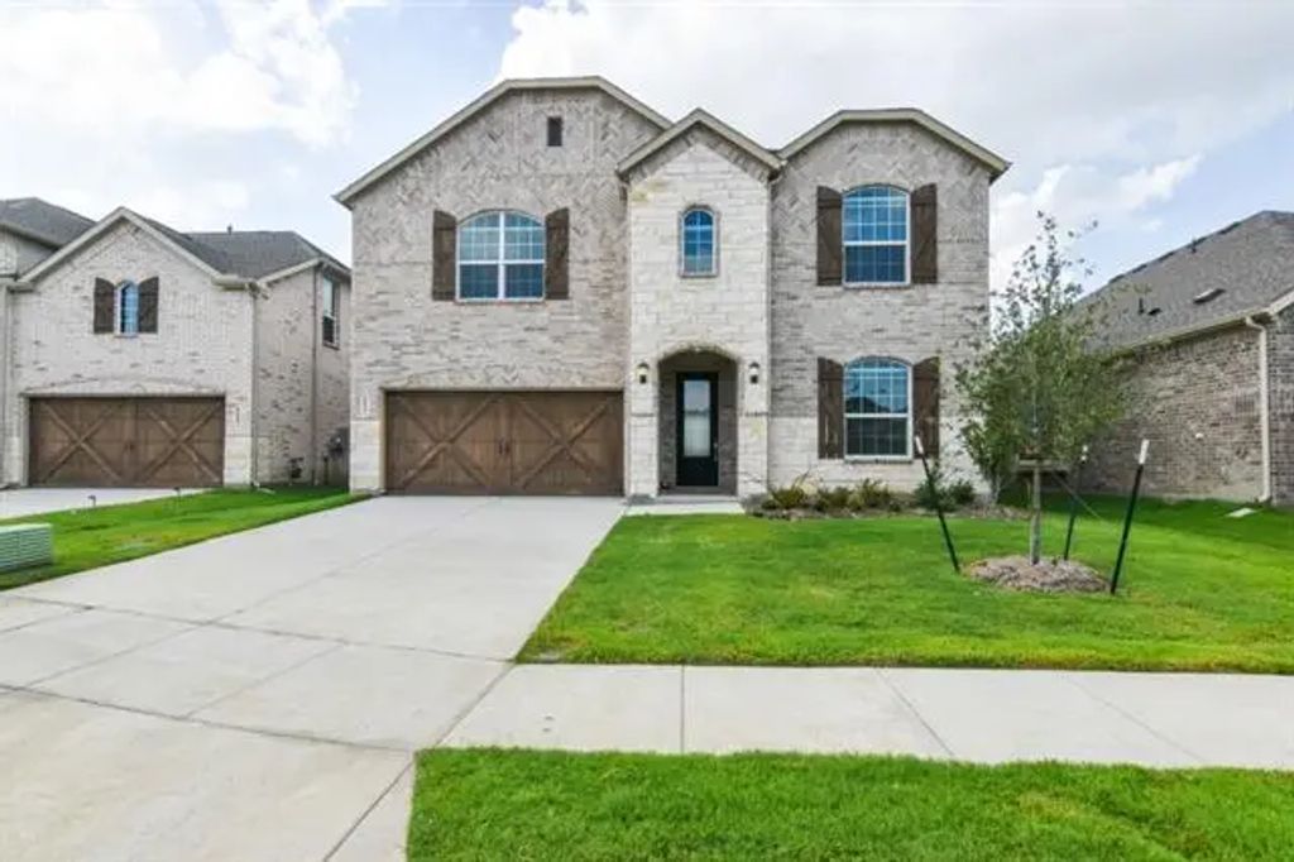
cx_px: 647
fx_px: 701
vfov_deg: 63.2
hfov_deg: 85.4
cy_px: 431
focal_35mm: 20
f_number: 16
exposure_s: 1/250
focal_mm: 13
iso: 400
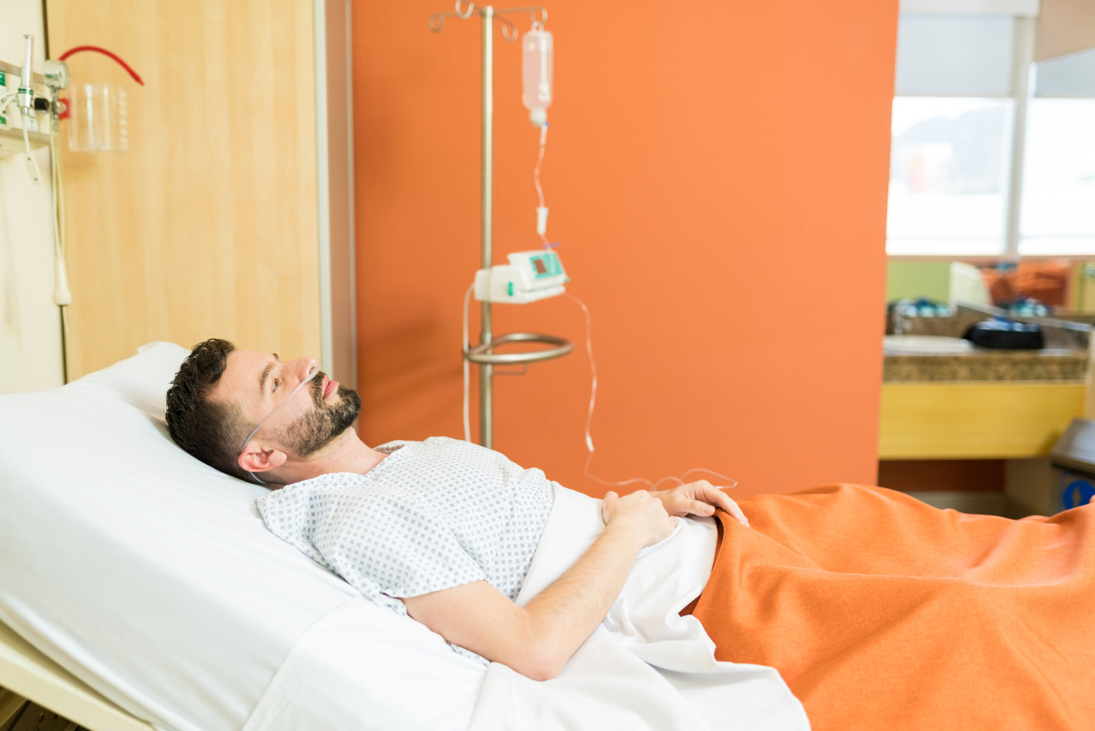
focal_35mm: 35
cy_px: 366
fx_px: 1065
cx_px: 548
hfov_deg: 54.4
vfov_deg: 37.9
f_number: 1.8
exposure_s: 1/160
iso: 100
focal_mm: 35
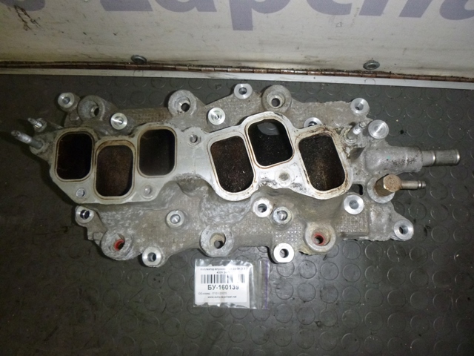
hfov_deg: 69.4
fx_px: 342
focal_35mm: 25
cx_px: 237
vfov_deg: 54.9
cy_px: 178
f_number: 3.9
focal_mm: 4.5
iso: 400
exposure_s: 1/60
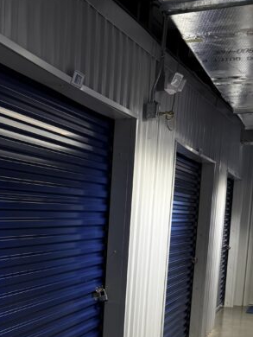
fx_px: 613
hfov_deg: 21.6
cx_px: -50
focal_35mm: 63
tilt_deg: -11.3
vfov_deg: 28.9
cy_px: 333
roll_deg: +0.2
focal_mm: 6.76
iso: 80
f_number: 1.78
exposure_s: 1/121
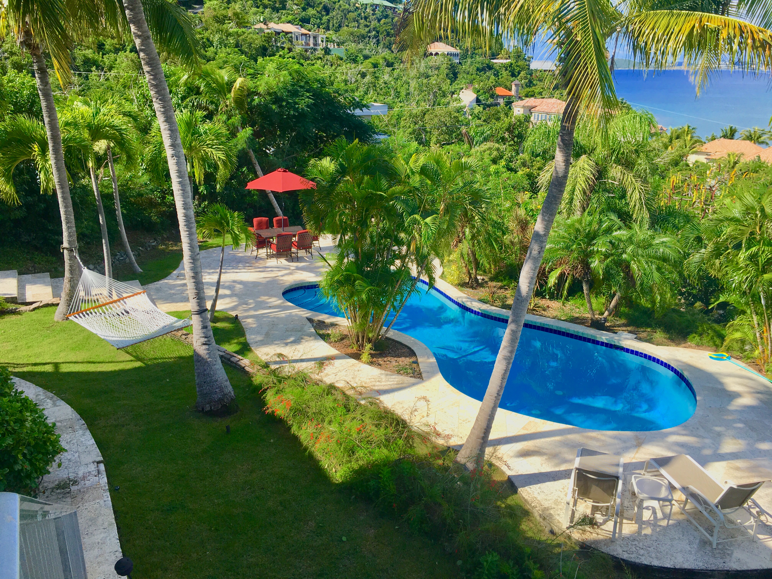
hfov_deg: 61.7
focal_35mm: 29
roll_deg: -0.6
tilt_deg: -19.3
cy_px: 290
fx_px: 647
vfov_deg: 48.2
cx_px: 386
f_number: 2.2
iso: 25
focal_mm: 4.15
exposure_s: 1/1115
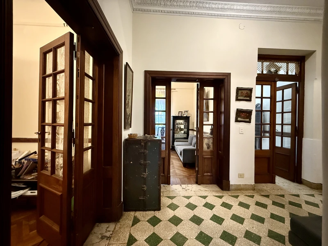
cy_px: 123
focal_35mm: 14
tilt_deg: -0.9
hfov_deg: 102.1
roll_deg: -1.0
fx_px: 133
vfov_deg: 85.7
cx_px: 164
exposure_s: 1/33
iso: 1000
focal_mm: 2.22
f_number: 2.2
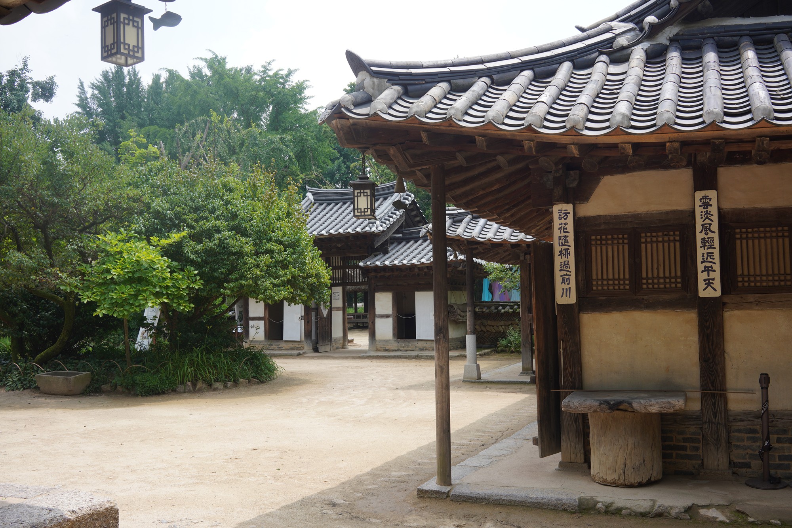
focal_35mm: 35
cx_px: 396
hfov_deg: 54.4
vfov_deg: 37.9
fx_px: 770
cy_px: 264
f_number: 11
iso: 200
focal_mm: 35
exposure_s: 1/100
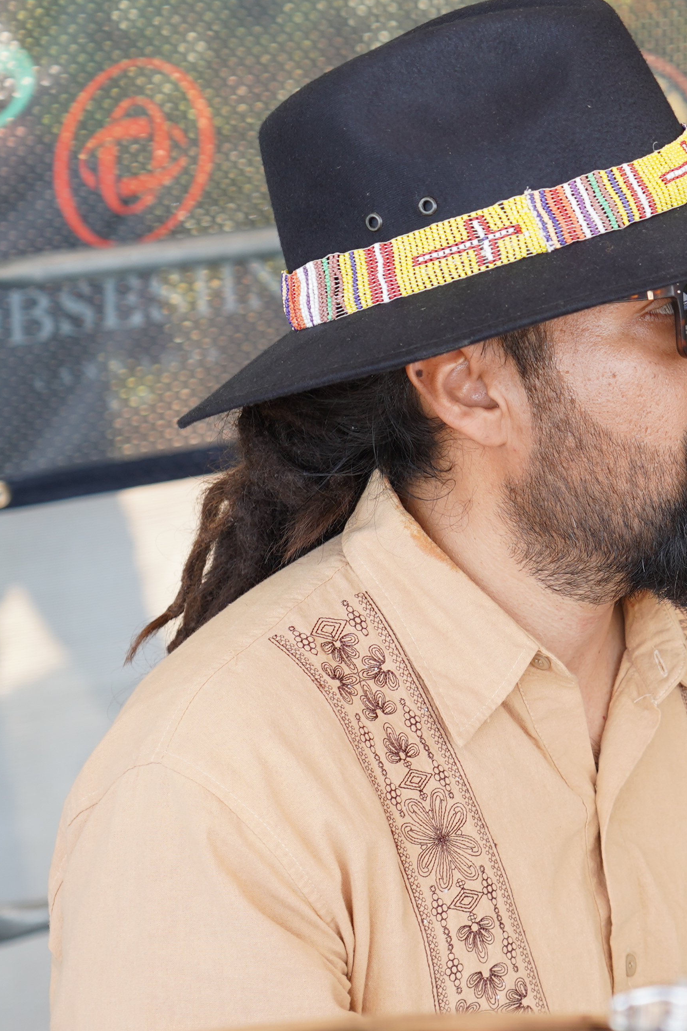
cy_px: 453
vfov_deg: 13.1
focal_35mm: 157
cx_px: 748
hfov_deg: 8.7
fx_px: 4495
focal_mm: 68
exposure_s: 1/160
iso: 160
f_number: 4.5
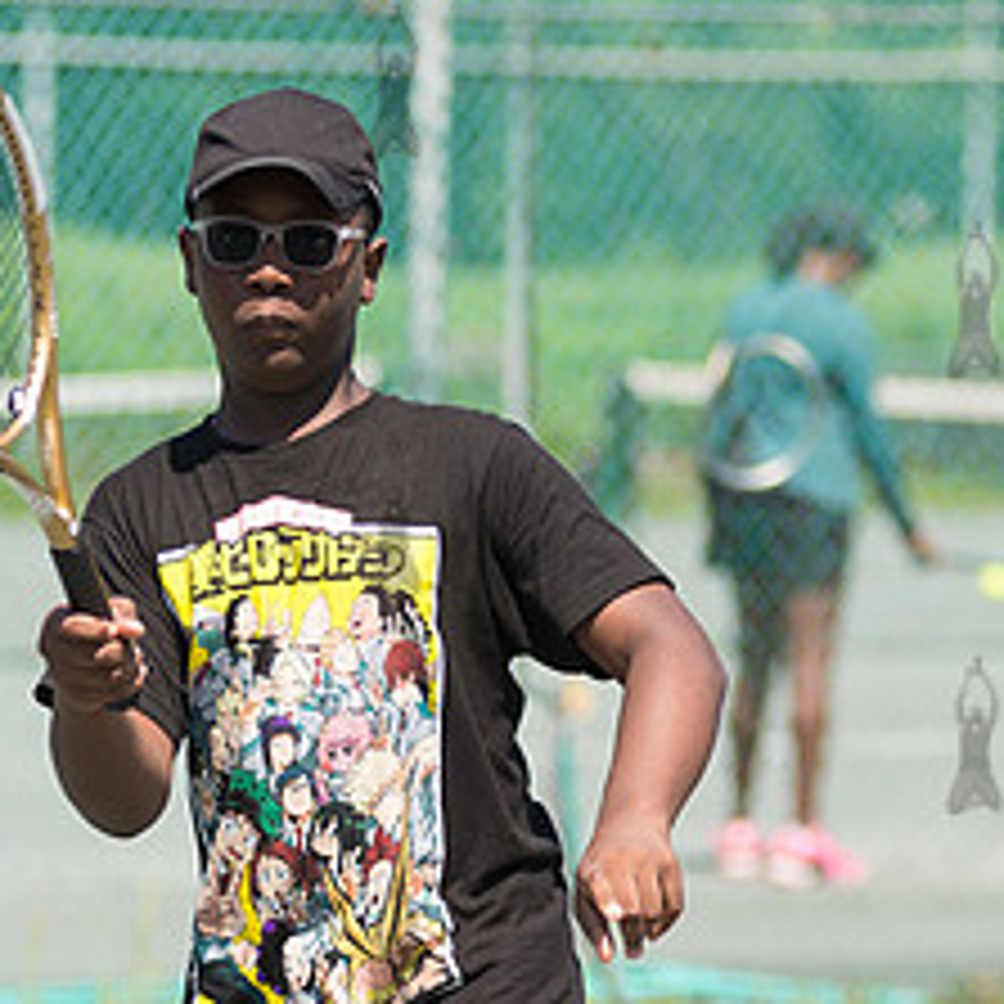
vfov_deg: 4.8
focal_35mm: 364
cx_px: 356
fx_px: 11944
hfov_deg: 4.8
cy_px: 507
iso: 125
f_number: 4
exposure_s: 1/1000
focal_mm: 125
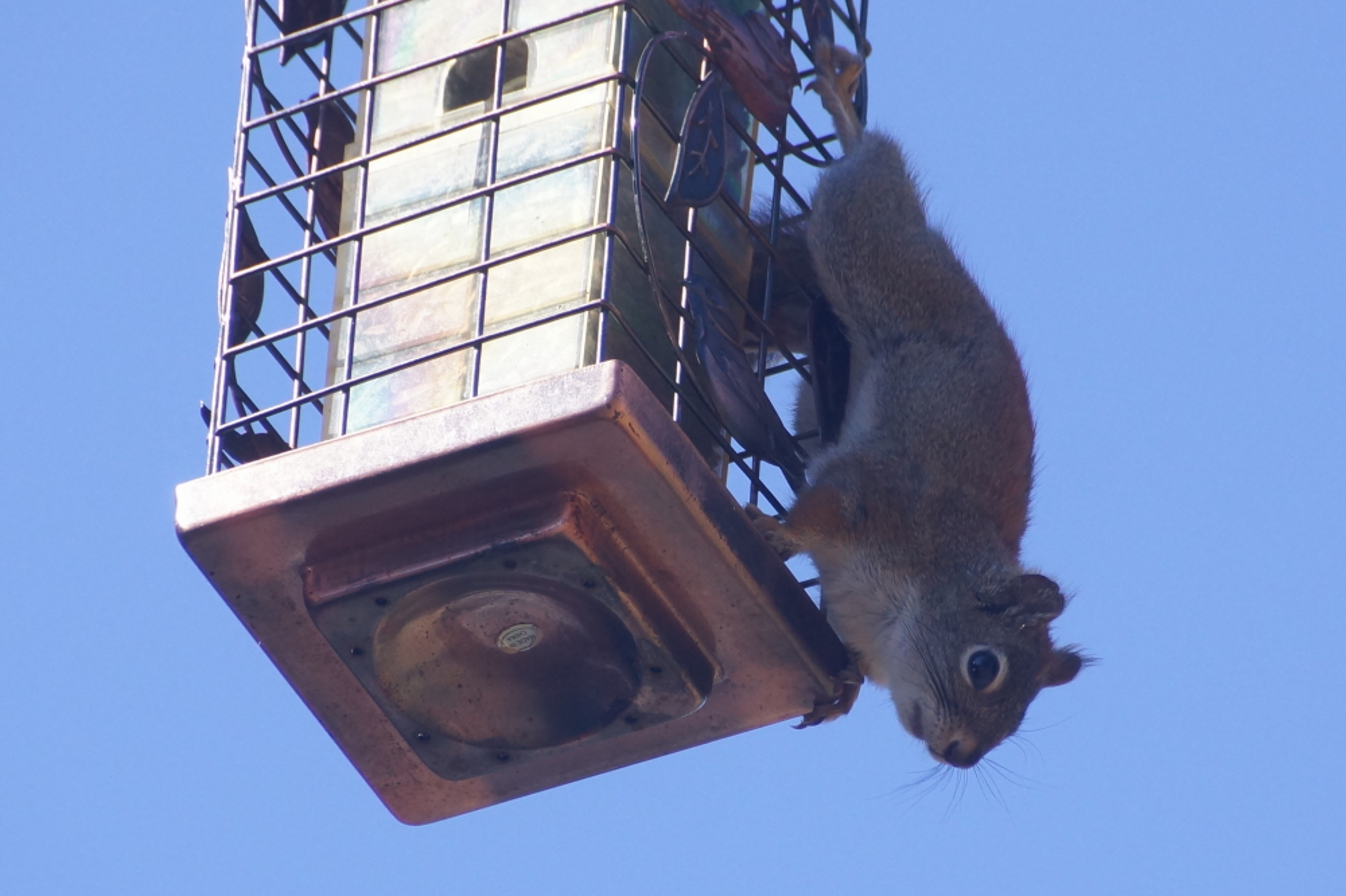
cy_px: 448
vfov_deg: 3.7
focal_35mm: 375
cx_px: 673
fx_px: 14015
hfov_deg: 5.5
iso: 400
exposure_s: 1/250
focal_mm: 250
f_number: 6.3
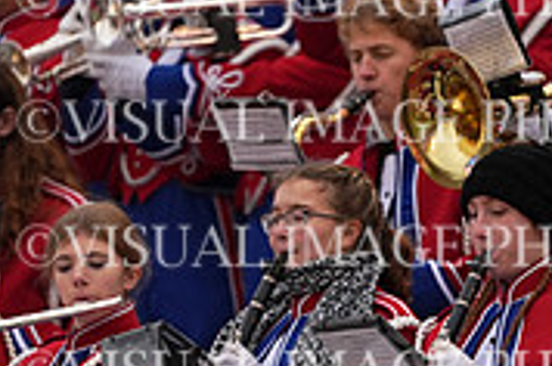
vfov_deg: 1.4
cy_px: 309
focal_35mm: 980
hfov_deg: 2.1
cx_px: 465
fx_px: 15000
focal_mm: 300
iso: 500
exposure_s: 1/2000
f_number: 2.8
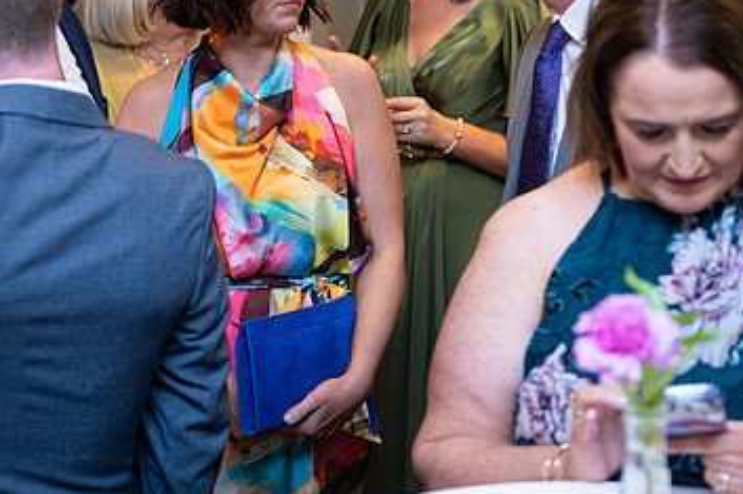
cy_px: 112
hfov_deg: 20.0
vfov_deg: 13.4
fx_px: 2104
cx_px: 272
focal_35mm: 102
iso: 800
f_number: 3.5
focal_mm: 62
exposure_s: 1/160
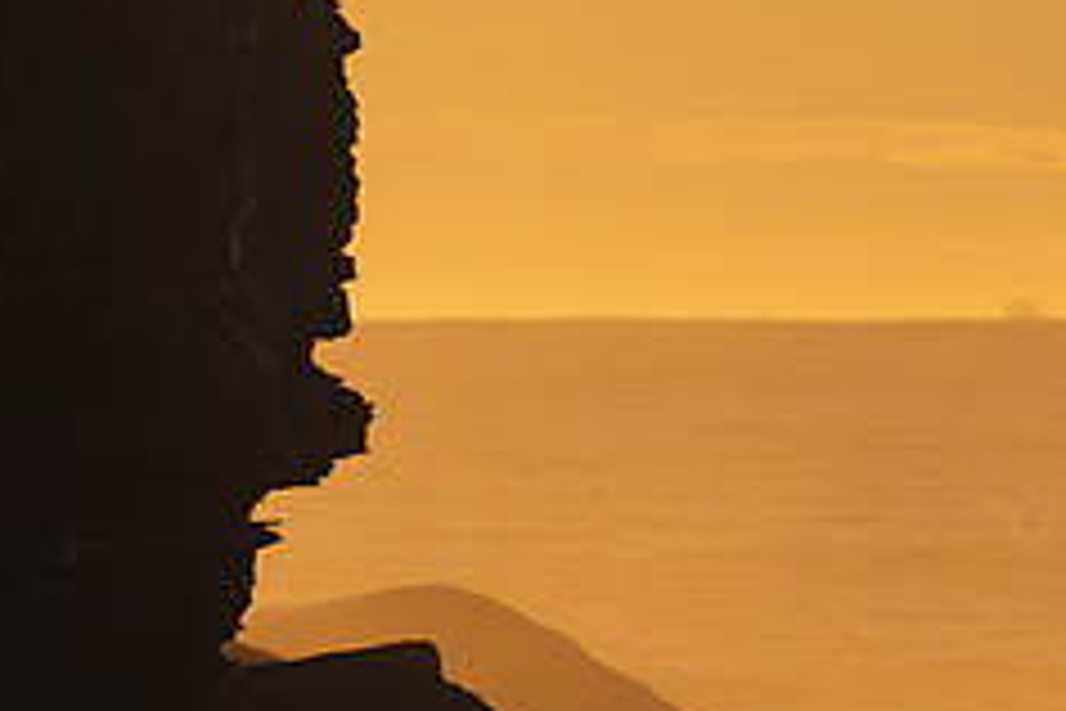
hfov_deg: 1.7
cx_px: 1165
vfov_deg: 1.1
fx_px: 36804
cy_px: 853
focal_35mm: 1243
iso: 110
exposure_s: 1/1000
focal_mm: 500
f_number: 5.6
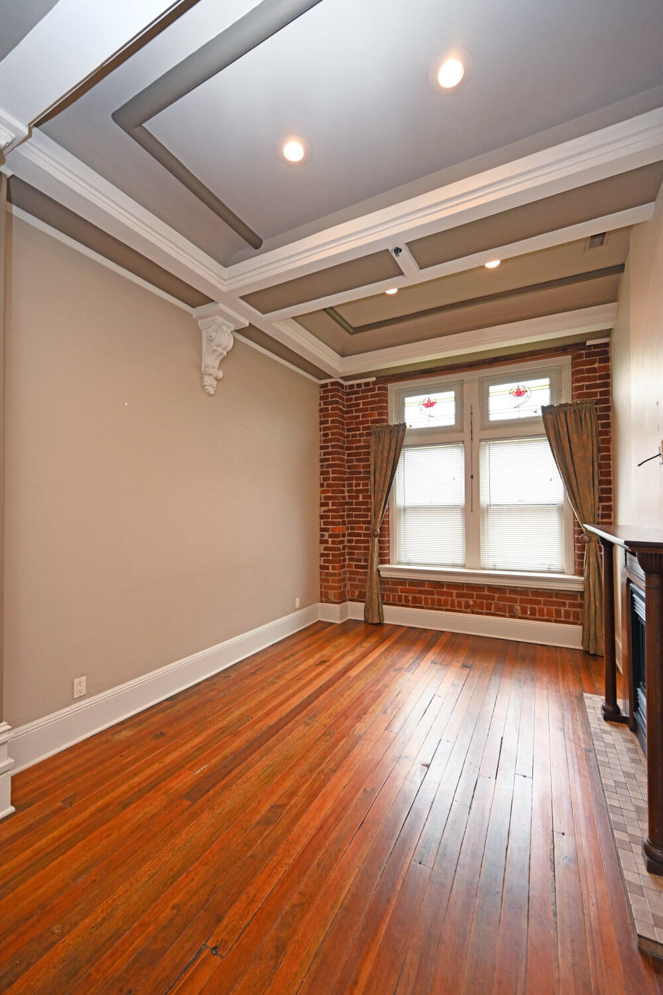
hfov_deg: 81.2
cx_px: 332
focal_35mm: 14
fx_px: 387
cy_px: 498
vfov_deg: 104.3
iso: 500
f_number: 4
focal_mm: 14
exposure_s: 1/60
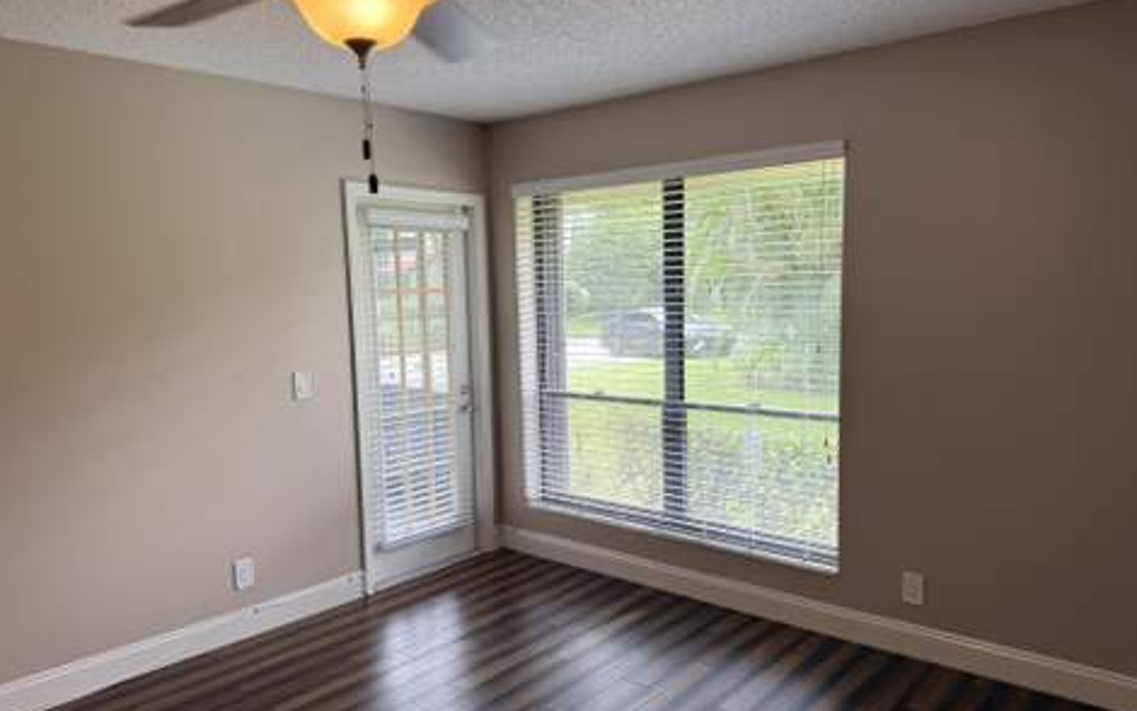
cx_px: 571
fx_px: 806
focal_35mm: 26
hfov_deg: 70.4
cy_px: 382
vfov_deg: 47.6
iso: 80
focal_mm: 6.76
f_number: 1.78
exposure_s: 1/120
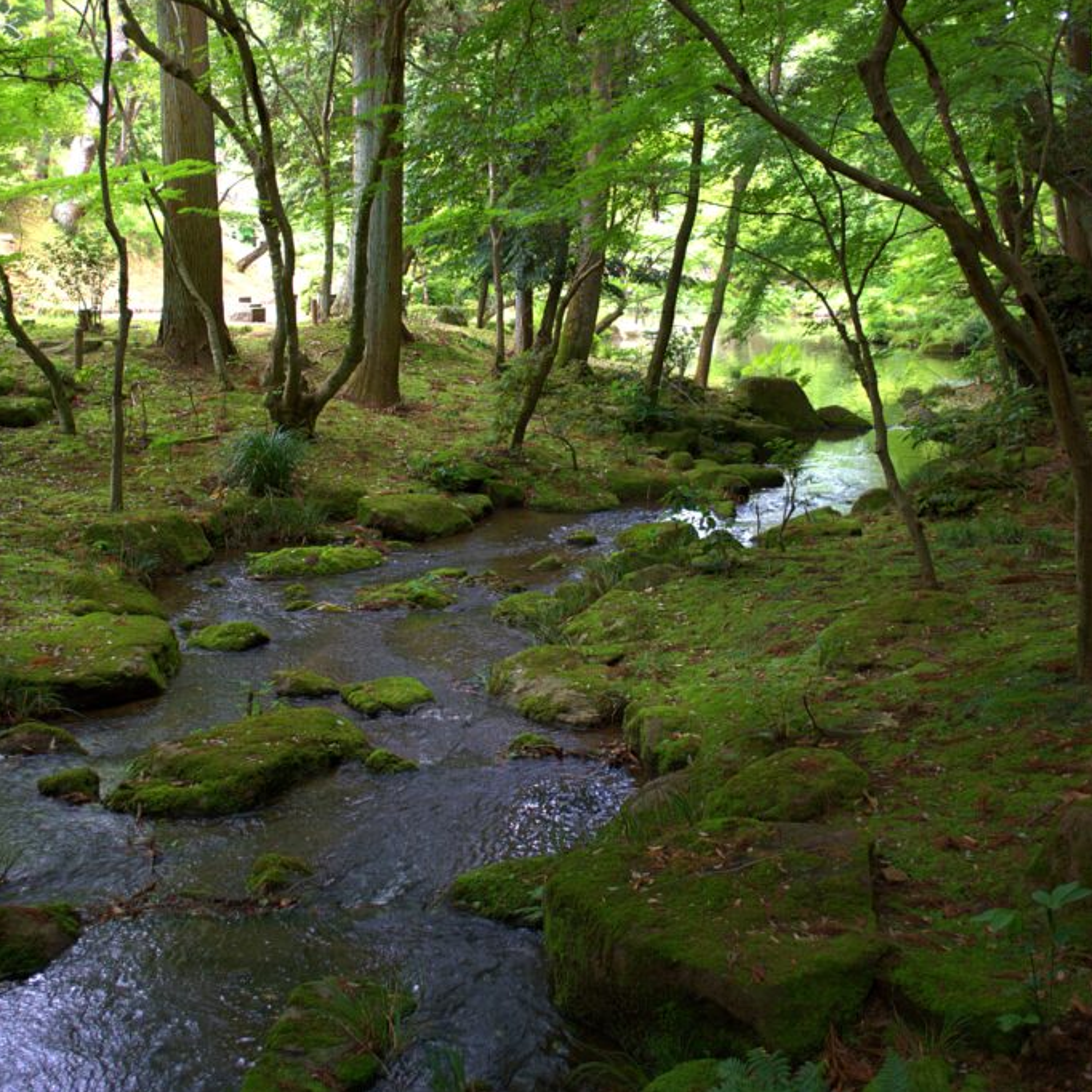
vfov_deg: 36.4
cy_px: 370
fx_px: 1642
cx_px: 546
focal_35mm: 46
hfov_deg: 36.8
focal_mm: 24
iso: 280
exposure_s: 1/30
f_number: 4.2
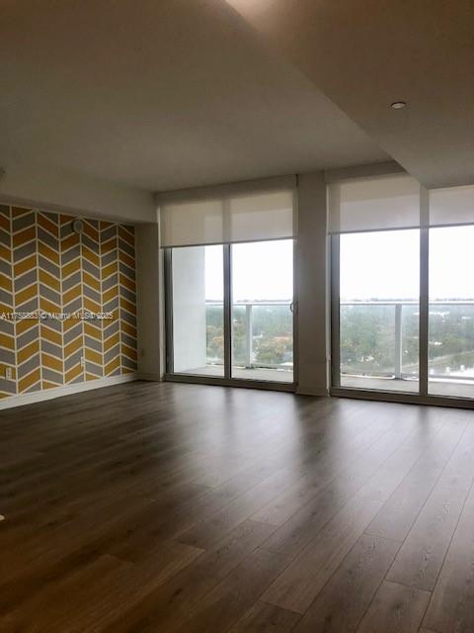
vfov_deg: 63.4
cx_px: 237
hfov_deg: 49.7
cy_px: 316
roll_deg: +1.2
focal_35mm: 28
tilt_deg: -2.3
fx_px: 511
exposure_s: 1/30
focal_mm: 4
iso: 25
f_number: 1.8
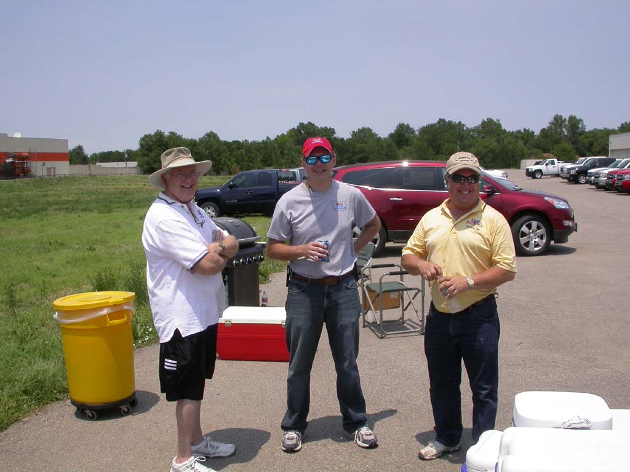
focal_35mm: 38
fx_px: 692
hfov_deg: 49.0
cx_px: 315
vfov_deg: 37.7
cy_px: 236
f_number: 7.5
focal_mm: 7.85
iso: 100
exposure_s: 1/434
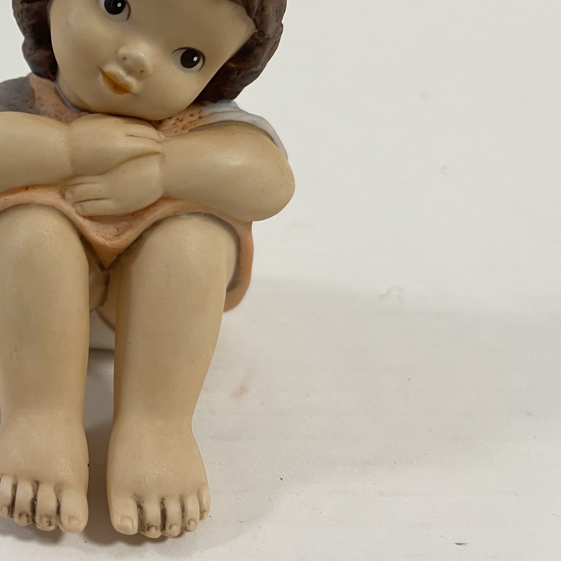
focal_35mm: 45
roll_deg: -1.1
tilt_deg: -25.1
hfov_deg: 34.9
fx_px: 825
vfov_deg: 37.1
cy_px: 183
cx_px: 34
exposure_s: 1/50
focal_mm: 5.1
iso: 80
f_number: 1.6
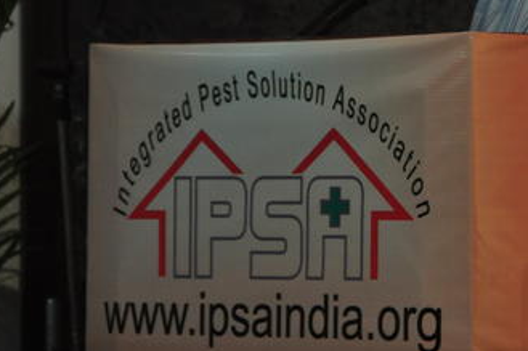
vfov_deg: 4.2
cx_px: 461
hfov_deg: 6.3
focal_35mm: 328
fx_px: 4808
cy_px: 38
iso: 800
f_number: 5.3
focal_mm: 120
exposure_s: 1/40
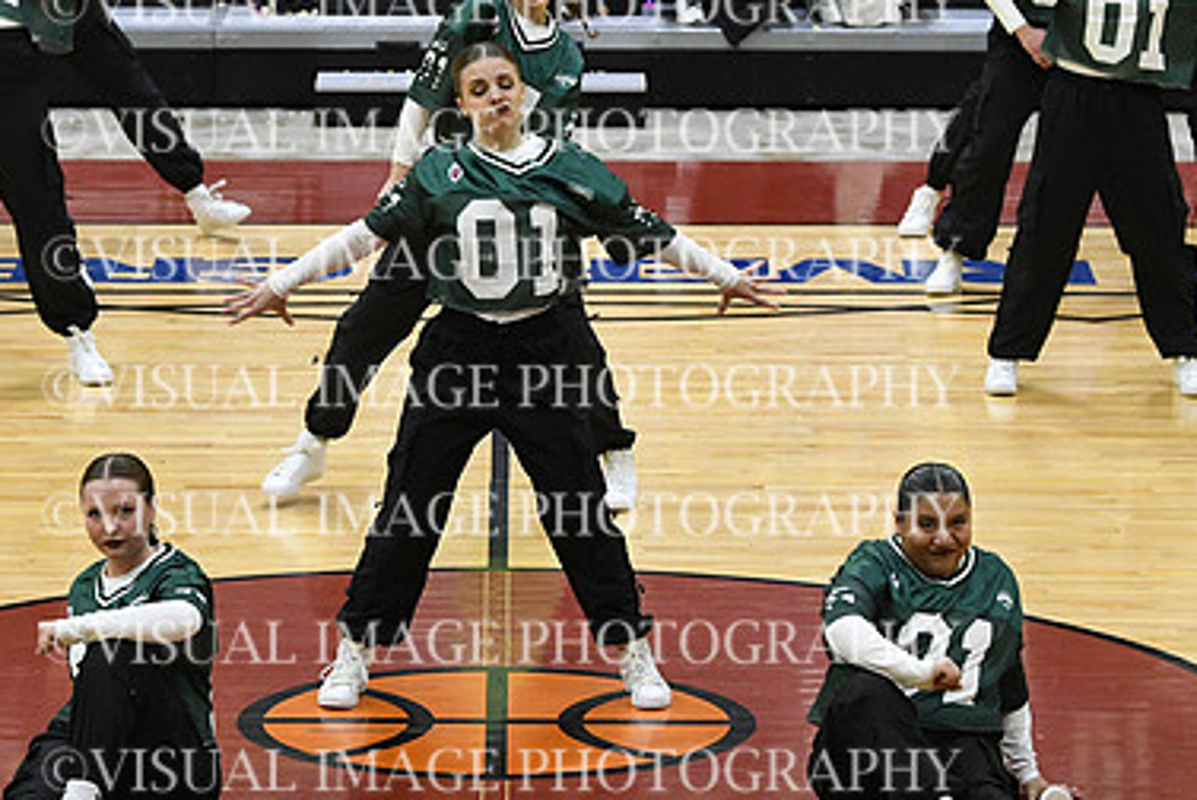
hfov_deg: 9.1
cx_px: 502
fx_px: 7520
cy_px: 322
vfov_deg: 6.1
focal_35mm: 226
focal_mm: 98
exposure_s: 1/250
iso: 3200
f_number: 4
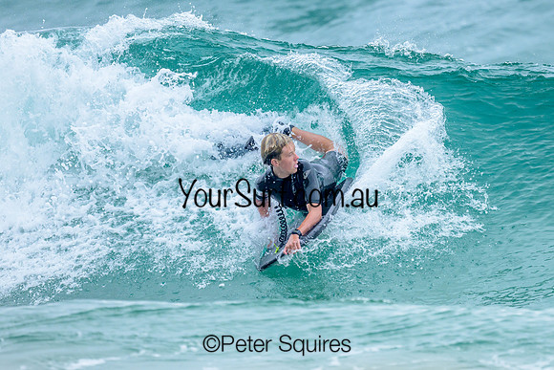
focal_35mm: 1100
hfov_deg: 1.9
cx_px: 369
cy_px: 204
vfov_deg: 1.3
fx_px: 16925
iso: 800
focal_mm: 800
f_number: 6.3
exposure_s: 1/2500
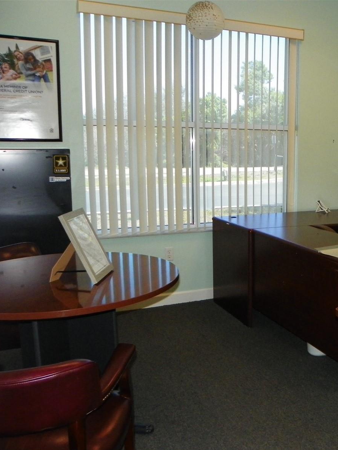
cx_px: 289
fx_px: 508
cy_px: 227
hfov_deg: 35.1
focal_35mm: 39
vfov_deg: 47.9
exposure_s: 1/125
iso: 200
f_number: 2.8
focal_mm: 5.2
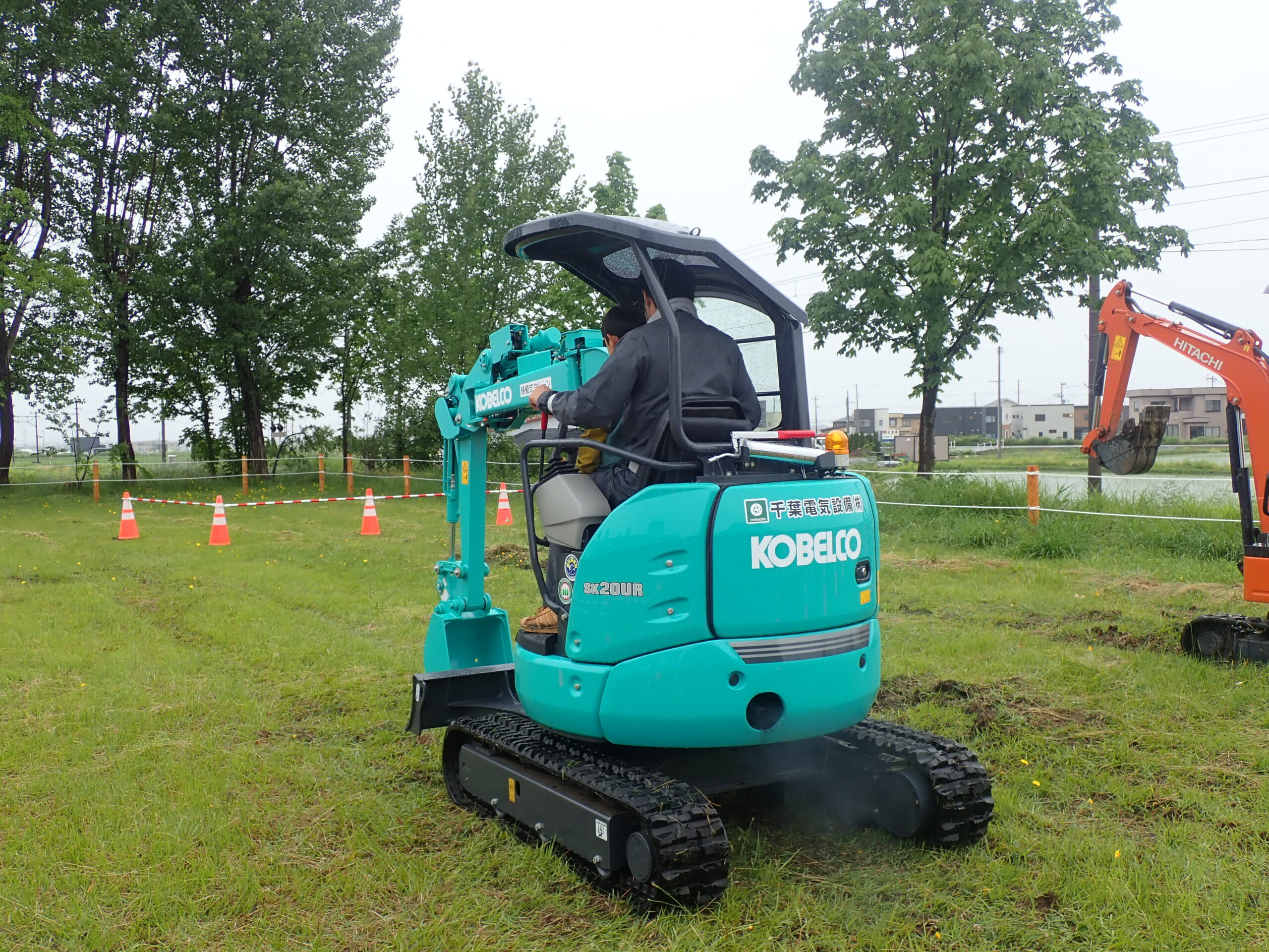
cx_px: 634
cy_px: 476
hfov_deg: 52.6
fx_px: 1283
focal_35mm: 35
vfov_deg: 40.7
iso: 100
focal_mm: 6.42
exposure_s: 1/100
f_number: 3.5
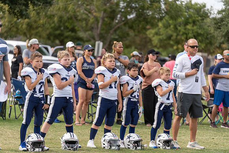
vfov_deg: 10.4
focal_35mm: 132
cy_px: 76
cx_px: 114
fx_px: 840
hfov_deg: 15.5
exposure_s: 1/1250
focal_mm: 132
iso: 160
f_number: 2.8
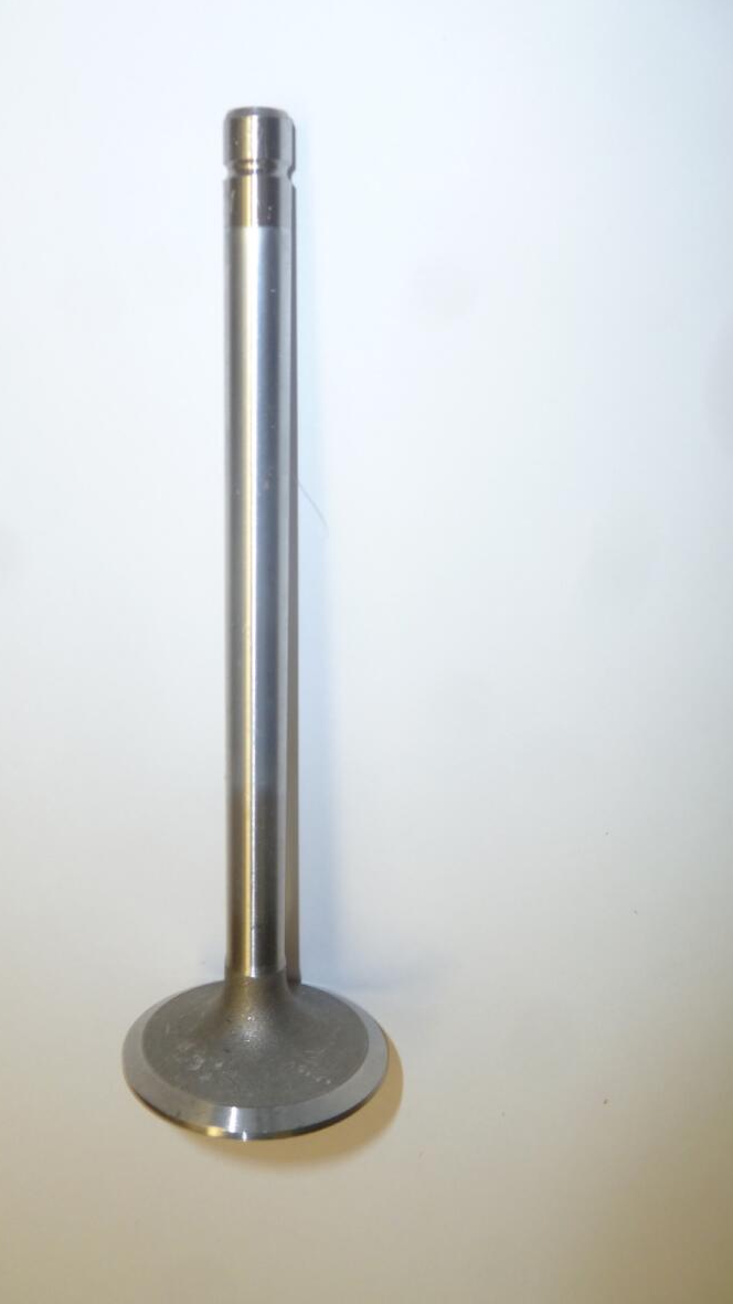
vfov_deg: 62.6
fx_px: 1072
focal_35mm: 31
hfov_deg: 37.6
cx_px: 278
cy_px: 659
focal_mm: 5
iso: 100
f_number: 3.3
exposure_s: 1/30
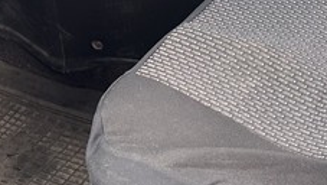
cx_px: 238
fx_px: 1024
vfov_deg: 9.9
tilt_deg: -28.5
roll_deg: +3.6
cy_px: -107
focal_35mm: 118
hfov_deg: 18.1
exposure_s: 1/121
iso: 80
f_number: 1.78
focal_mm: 6.86
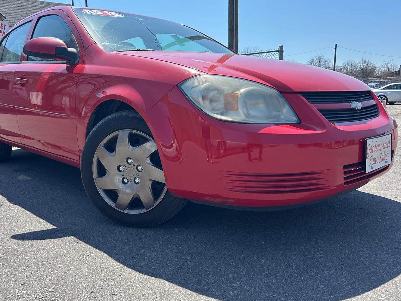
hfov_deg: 58.3
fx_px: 359
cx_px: 183
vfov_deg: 45.4
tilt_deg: -9.0
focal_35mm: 31
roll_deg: +1.4
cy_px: 148
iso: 50
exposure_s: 1/2762
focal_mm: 5.7
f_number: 1.5
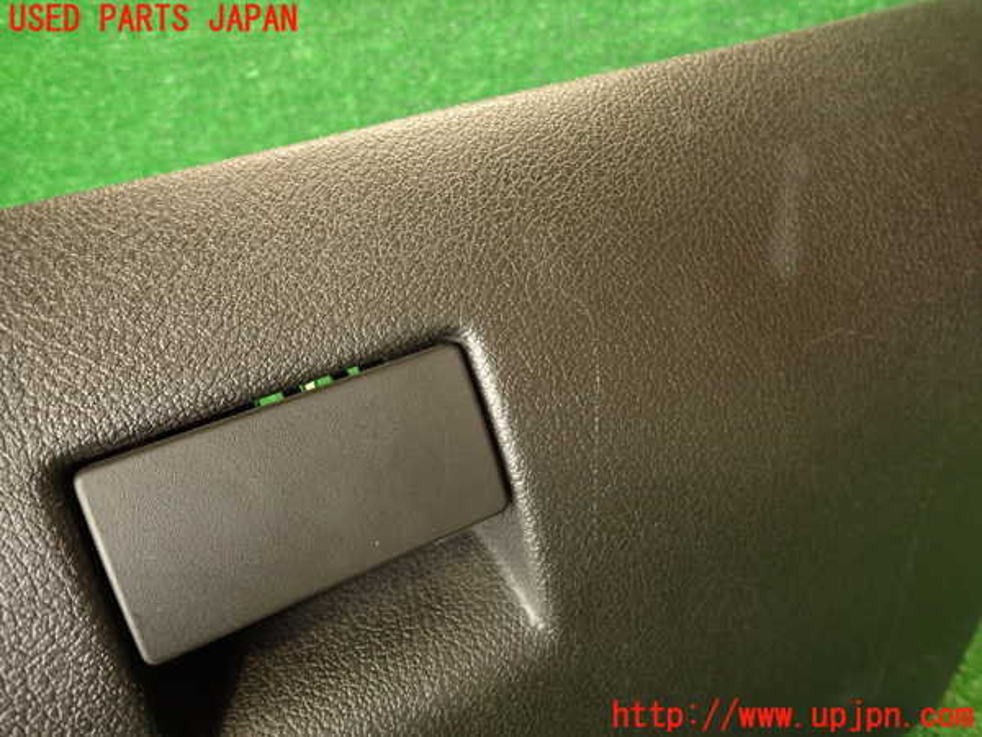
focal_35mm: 25
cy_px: 368
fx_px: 709
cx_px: 491
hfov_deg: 69.4
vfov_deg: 54.9
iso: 200
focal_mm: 4.5
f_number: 2
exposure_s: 1/30
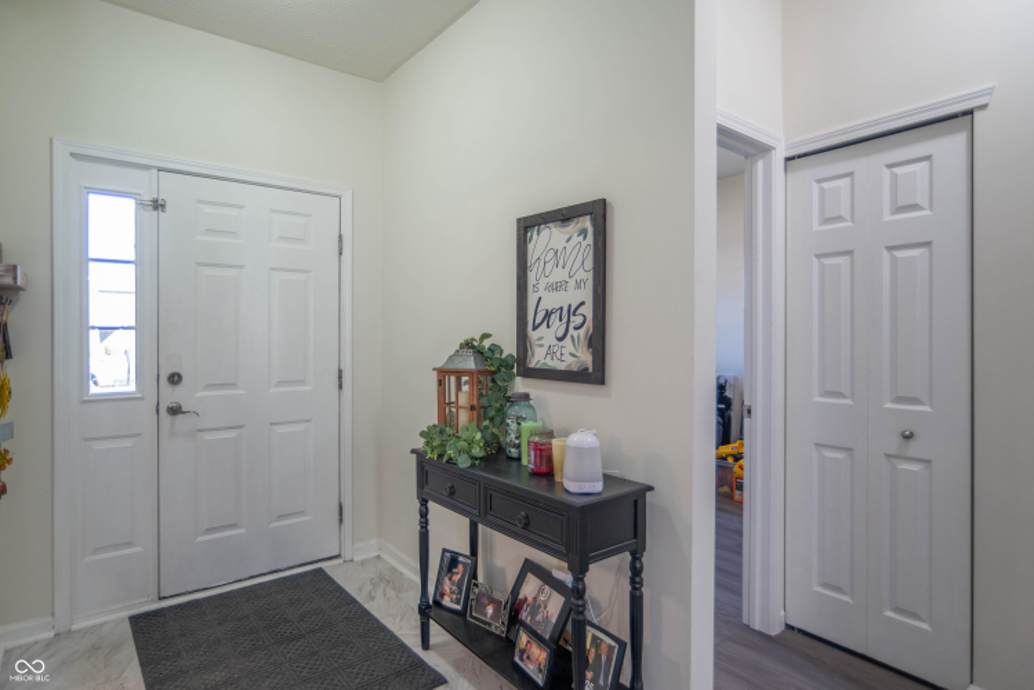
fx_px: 517
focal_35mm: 18
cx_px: 517
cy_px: 345
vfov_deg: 67.4
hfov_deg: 90.0
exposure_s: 1/50
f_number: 3.5
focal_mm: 18
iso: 250
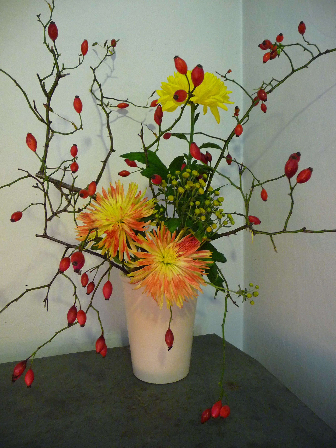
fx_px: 362
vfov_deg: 63.4
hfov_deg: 49.7
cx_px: 168
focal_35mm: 28
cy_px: 224
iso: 400
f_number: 3.3
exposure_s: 1/15
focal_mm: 4.7
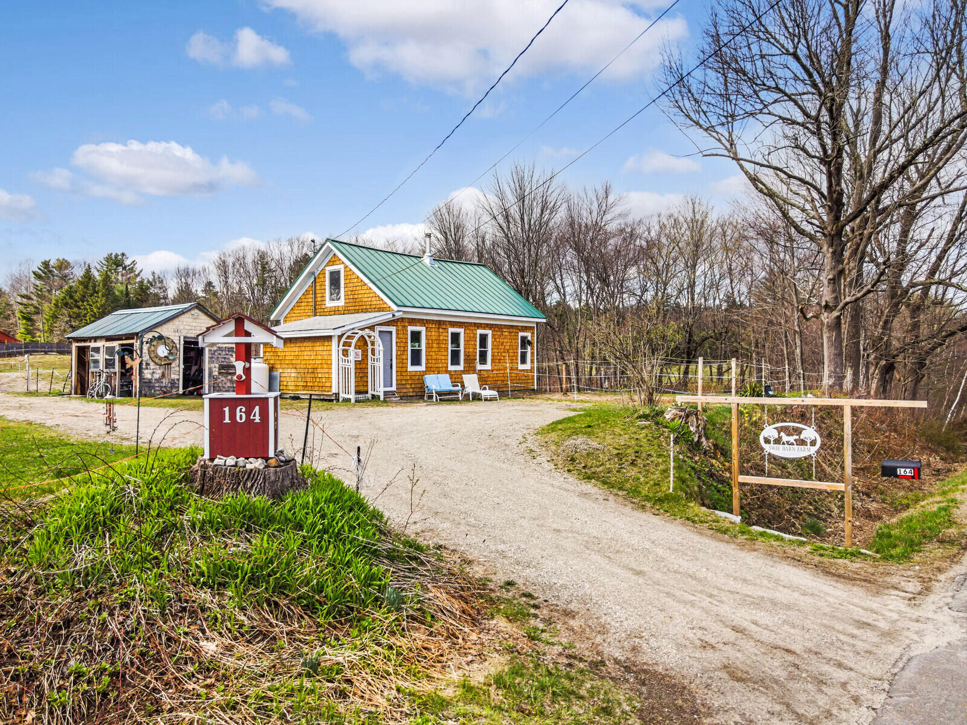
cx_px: 484
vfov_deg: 56.8
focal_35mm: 24
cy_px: 362
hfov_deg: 71.6
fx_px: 670
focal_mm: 4.5
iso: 200
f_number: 2.8
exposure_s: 1/800
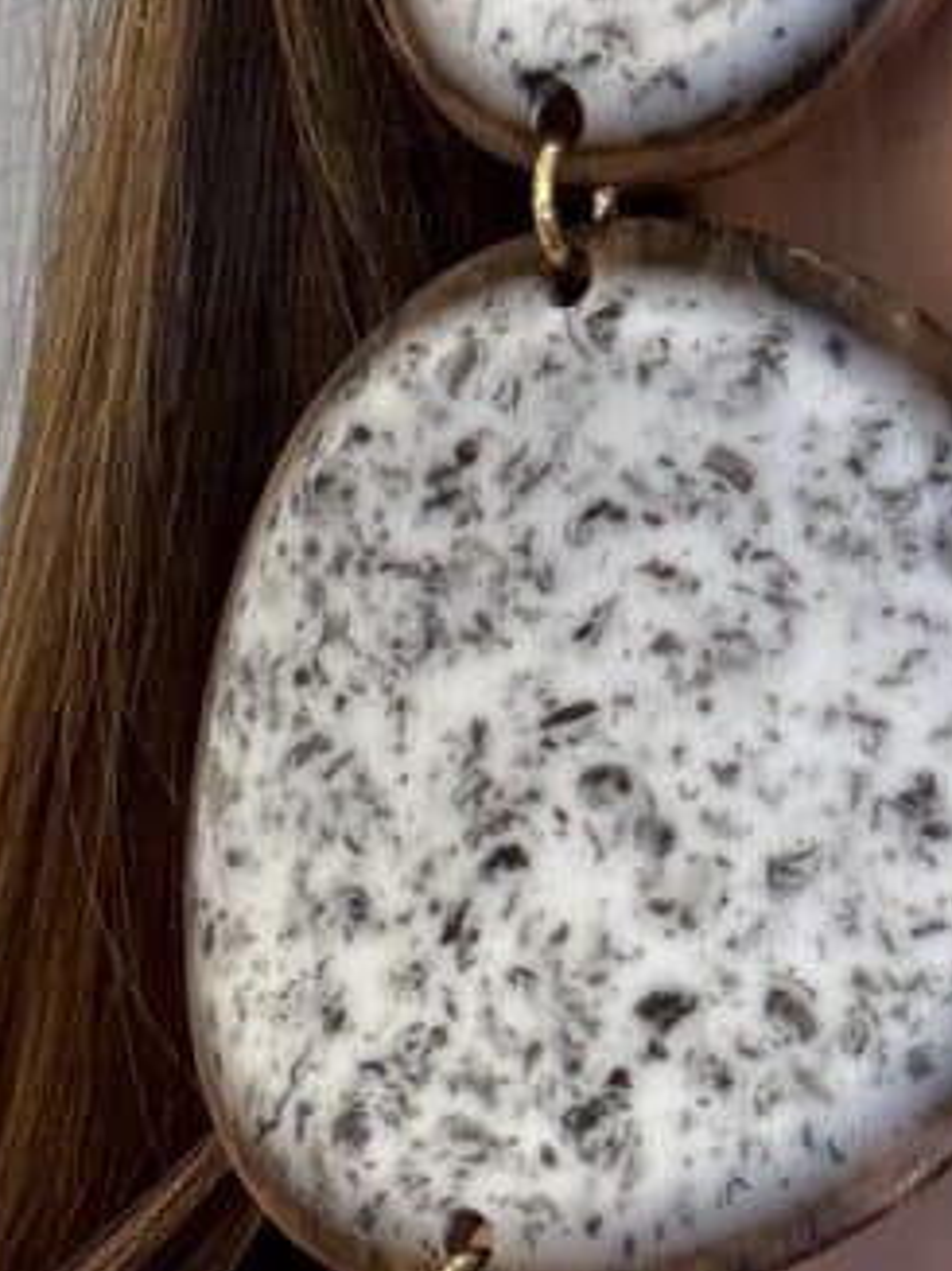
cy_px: 1022
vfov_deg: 20.6
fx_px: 3449
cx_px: -237
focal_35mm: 94
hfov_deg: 15.1
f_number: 1.9
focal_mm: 2.69
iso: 40
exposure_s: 1/50
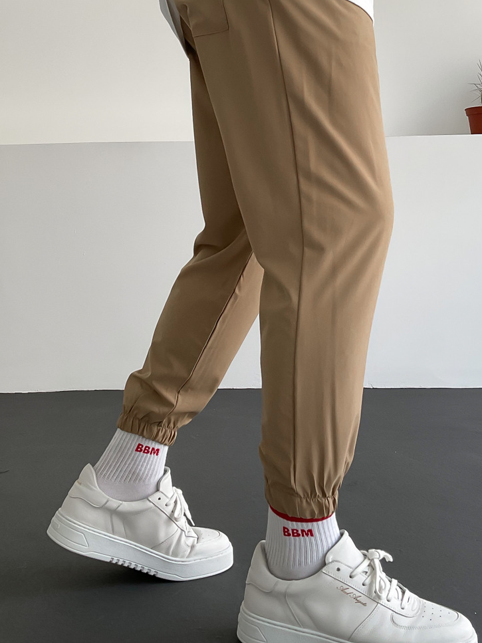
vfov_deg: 39.1
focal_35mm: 48
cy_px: 207
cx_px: 224
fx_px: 891
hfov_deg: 30.2
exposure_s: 1/120
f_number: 1.8
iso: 25
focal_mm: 3
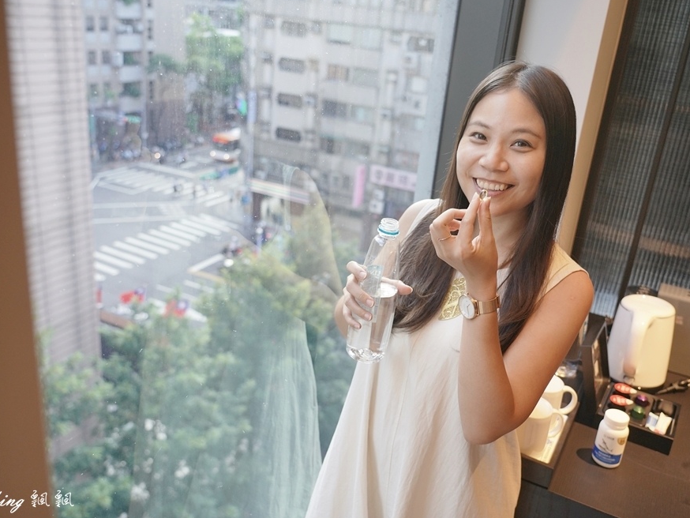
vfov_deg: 43.0
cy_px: 261
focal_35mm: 33
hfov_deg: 55.3
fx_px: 658
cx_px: 354
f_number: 4
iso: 1250
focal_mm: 30
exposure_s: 1/125
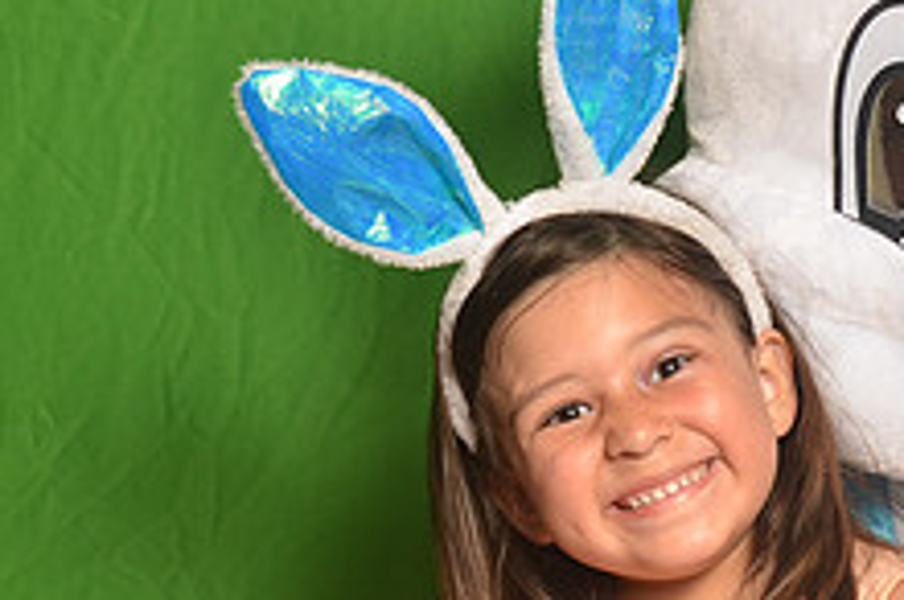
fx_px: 3761
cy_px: 316
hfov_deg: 13.5
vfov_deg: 9.1
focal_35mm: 150
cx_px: 892
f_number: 6.3
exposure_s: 1/60
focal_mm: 38
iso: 200
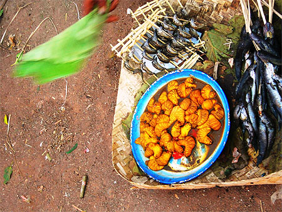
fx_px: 587
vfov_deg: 20.5
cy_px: 106
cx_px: 141
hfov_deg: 27.0
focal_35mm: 72
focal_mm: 14.9
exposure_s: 1/69
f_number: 3.7
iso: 50
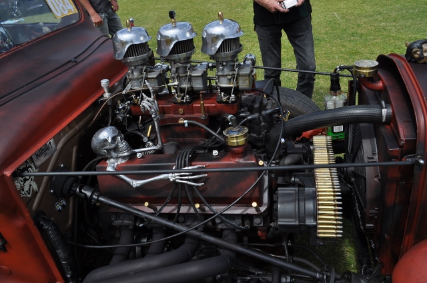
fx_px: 355
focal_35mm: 30
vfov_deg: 43.5
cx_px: 214
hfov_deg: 62.0
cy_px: 142
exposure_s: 1/640
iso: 500
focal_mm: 20
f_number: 13
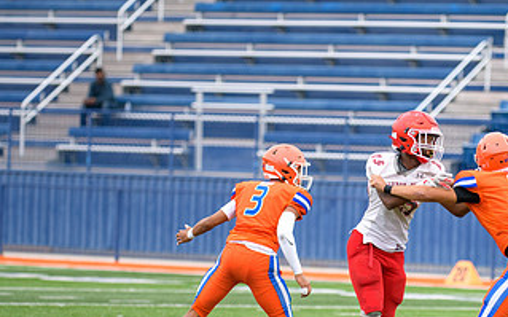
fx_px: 4622
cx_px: 433
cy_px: 268
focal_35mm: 334
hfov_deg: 6.3
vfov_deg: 3.9
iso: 800
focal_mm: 180
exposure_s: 1/1000
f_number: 2.8
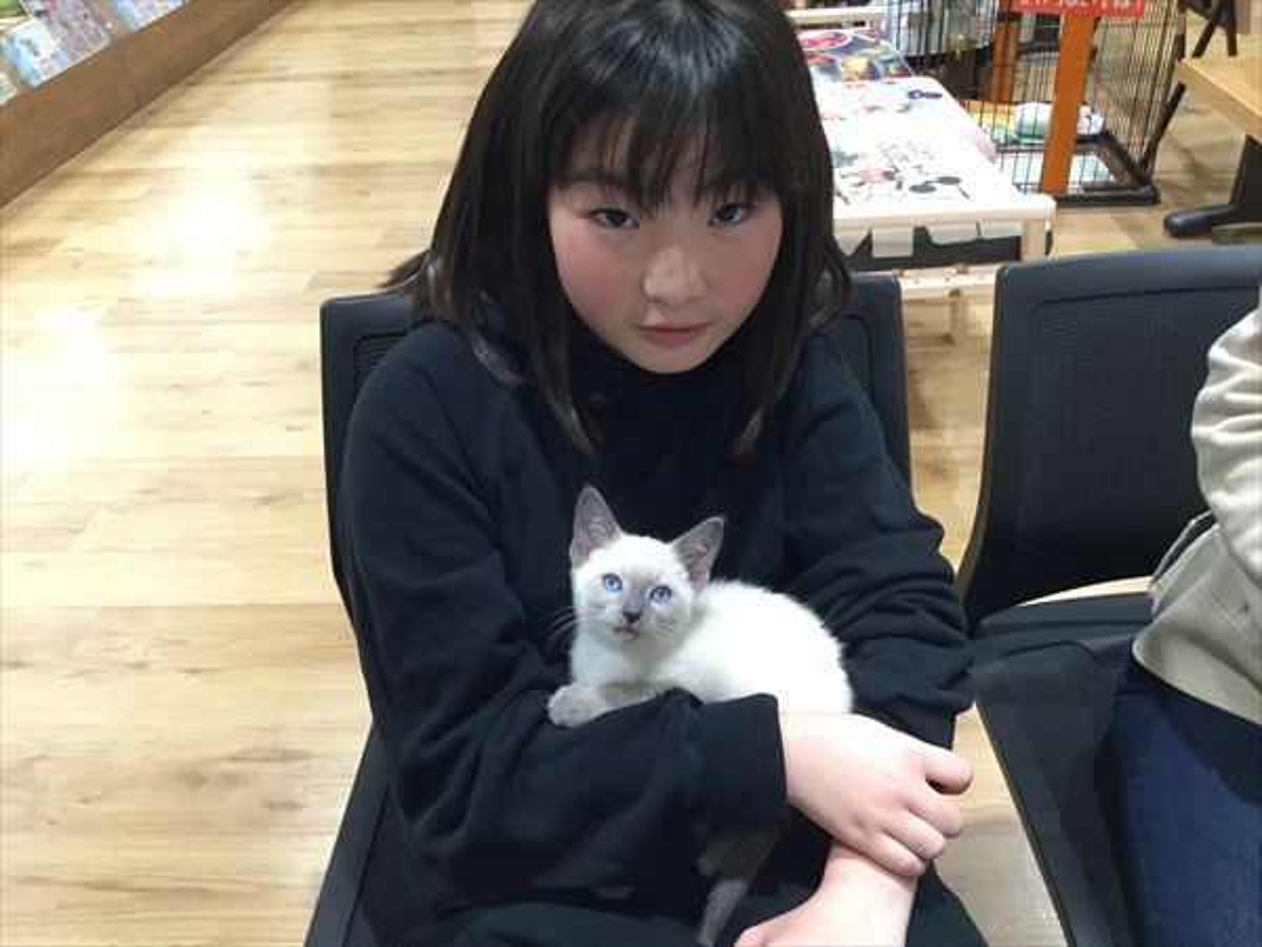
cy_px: 474
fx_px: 1130
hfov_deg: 58.4
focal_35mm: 31
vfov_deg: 45.4
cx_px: 631
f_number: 2.4
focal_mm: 3.3
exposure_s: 1/30
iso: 100
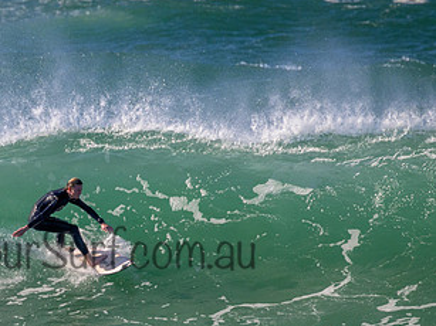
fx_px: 18306
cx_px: 105
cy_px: 236
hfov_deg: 1.4
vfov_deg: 1.0
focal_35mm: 1454
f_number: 11
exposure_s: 1/2000
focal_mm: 800
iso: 1400
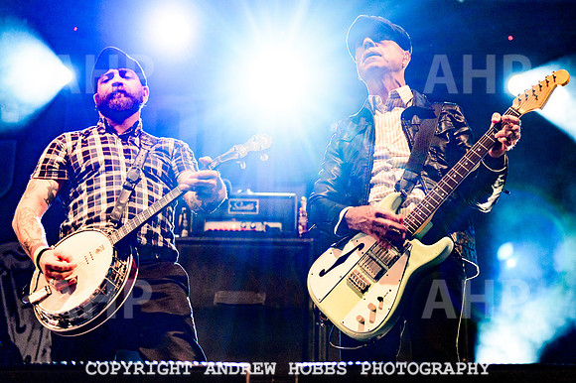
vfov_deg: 18.1
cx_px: 393
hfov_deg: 26.8
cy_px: 165
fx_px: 1200
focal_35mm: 75
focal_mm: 55
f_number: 2.8
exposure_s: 1/125
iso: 800
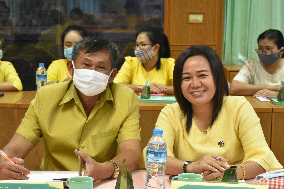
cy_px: 111
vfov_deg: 16.3
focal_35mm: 84
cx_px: 132
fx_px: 660
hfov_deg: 24.3
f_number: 6.3
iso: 3200
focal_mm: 45
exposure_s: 1/160
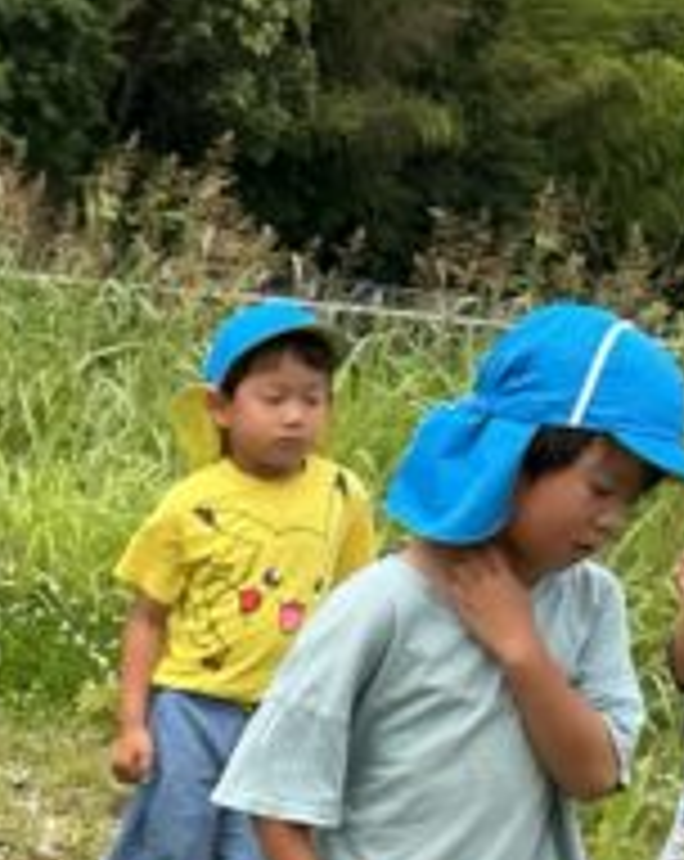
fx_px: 2640
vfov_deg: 17.4
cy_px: 1101
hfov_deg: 13.3
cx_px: -558
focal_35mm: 104
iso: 25
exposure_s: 1/1221
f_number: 1.8
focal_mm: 3
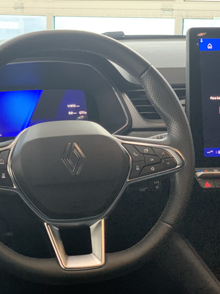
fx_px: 593
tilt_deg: -15.1
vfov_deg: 27.8
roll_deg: -0.2
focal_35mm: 70
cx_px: 47
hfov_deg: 20.8
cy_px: 146
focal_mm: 6
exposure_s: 1/41
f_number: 2.4
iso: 500
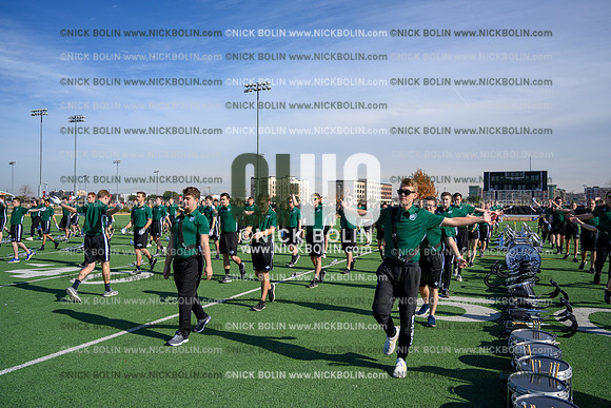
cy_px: 204
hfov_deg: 65.5
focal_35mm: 28
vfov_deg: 46.4
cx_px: 306
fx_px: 475
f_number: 4
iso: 125
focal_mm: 28
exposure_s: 1/3200
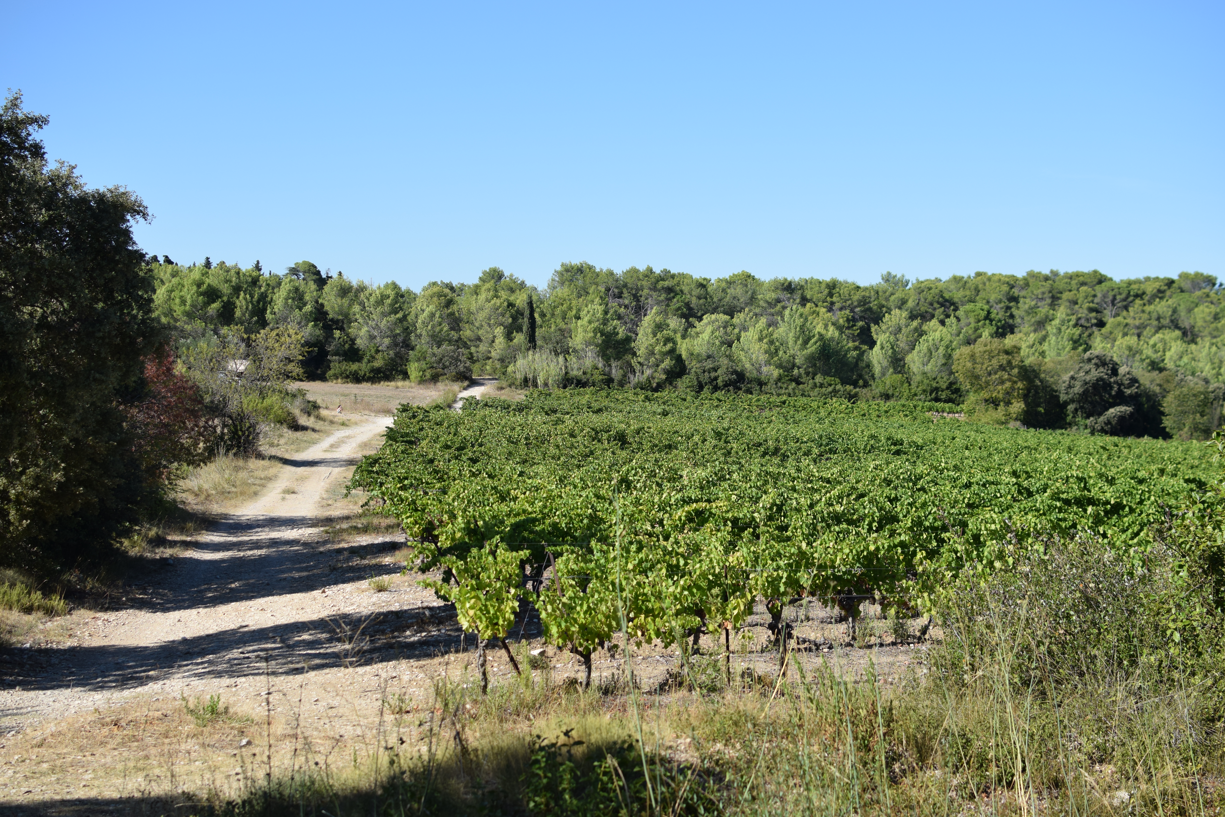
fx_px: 1786
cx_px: 612
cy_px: 408
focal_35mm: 52
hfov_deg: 37.9
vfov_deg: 25.8
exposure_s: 1/2000
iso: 200
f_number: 3.5
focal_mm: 35
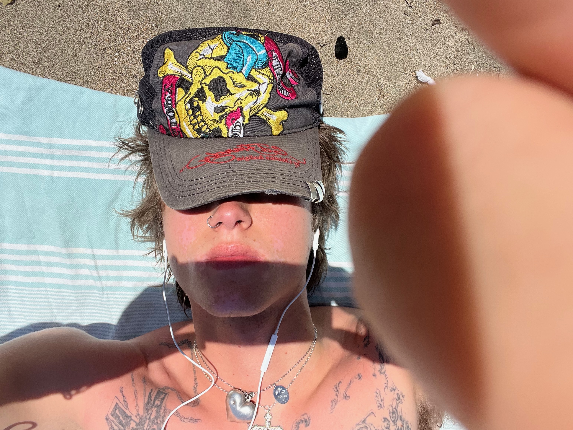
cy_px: 215
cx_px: 286
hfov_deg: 60.0
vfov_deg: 46.8
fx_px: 497
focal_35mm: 30
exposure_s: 1/1634
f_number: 2.2
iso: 32
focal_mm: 2.71
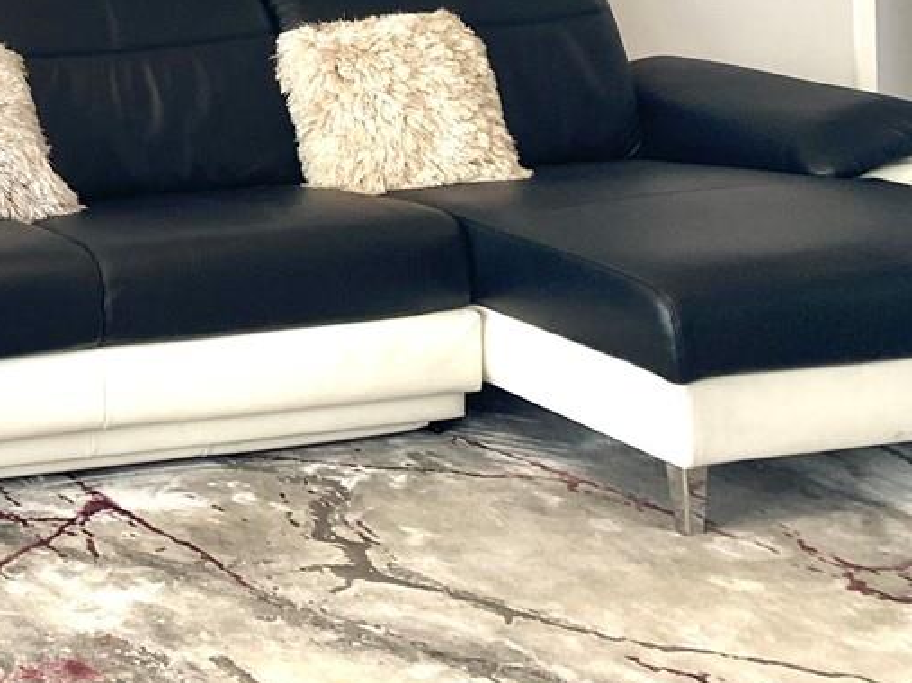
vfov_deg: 17.0
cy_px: -198
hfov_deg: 20.2
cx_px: -498
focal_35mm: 82
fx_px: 2160
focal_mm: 4.25
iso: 64
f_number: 1.8
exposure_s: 1/120
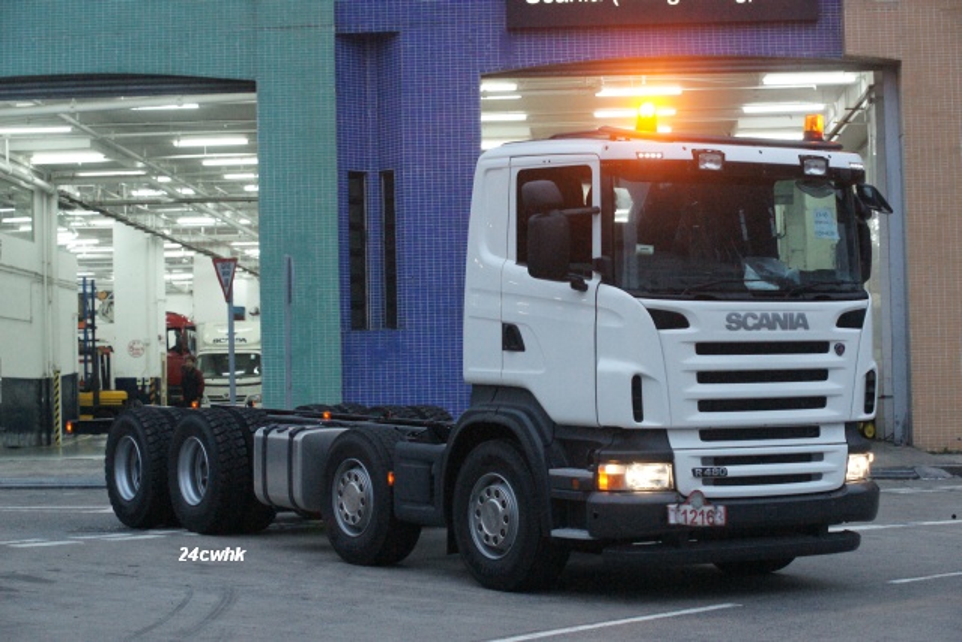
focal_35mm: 90
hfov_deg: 22.6
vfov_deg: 15.2
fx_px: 2405
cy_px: 321
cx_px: 481
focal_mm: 90
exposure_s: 1/125
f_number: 7.1
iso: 4000
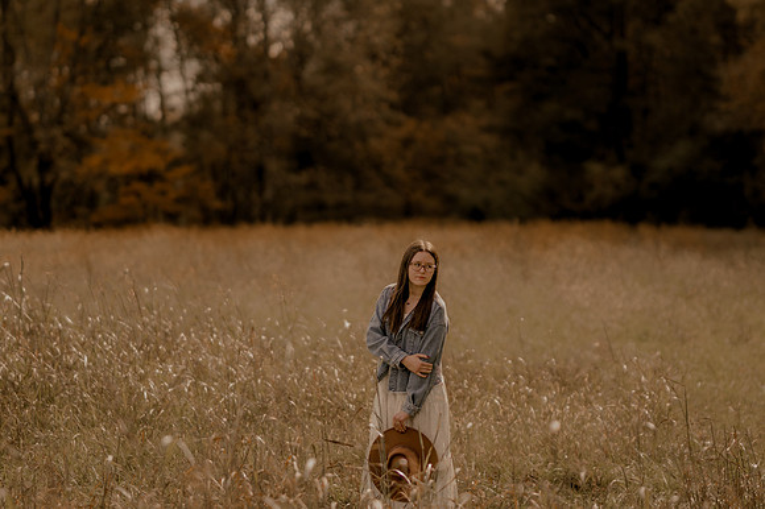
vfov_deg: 10.8
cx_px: 382
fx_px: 2697
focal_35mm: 127
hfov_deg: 16.1
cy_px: 254
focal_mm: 85
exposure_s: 1/5000
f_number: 1.4
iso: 200
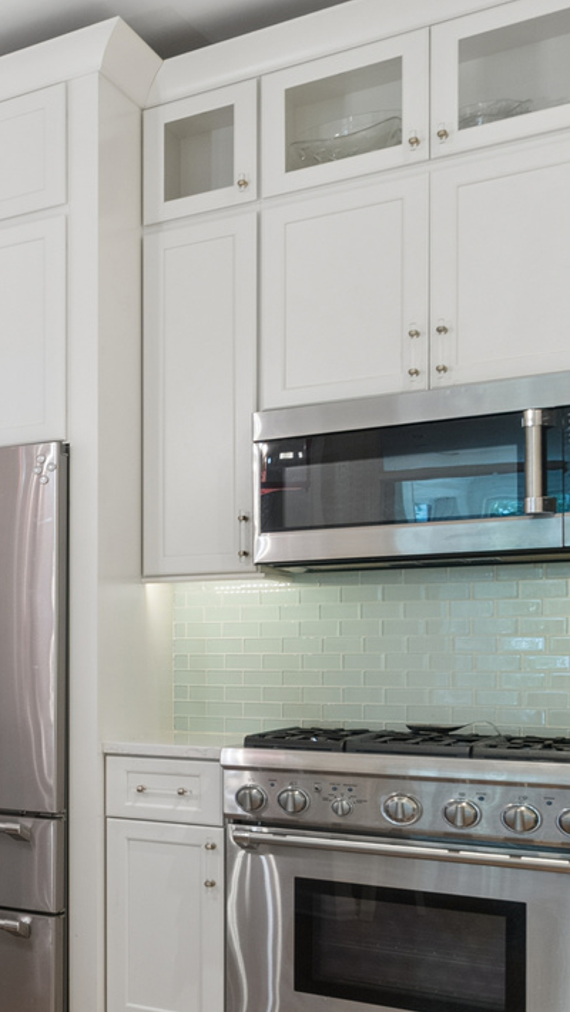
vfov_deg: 46.5
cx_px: -583
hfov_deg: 18.2
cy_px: 686
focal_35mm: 43
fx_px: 1154
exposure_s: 1/2.5
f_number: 8
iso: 200
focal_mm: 12
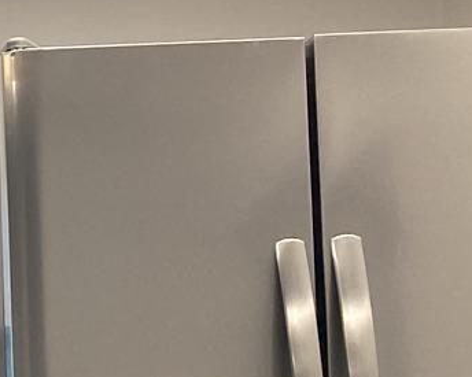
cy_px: 452
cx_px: -849
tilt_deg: +5.2
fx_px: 2109
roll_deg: -0.1
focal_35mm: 151
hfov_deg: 10.1
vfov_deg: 10.1
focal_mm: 4.25
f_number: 1.8
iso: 80
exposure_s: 1/60
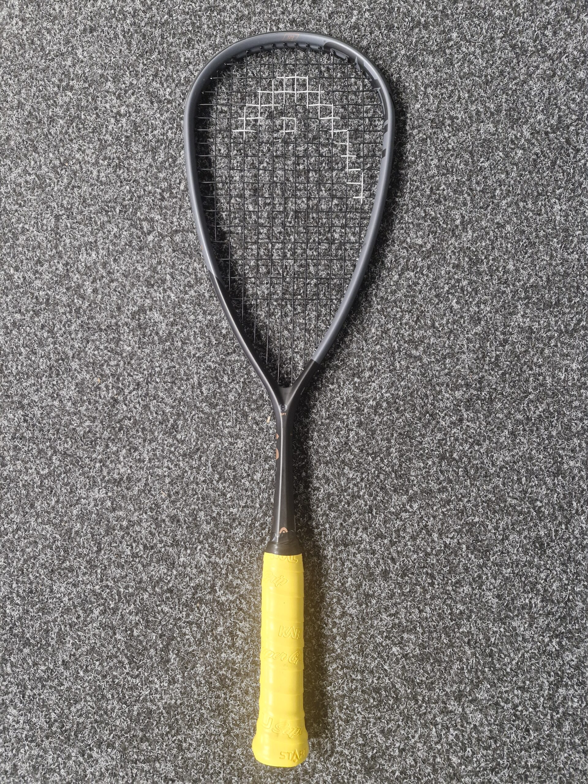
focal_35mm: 23
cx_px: 294
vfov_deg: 73.9
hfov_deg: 58.9
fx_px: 521
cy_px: 392
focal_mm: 5.54
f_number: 1.8
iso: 500
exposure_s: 1/33
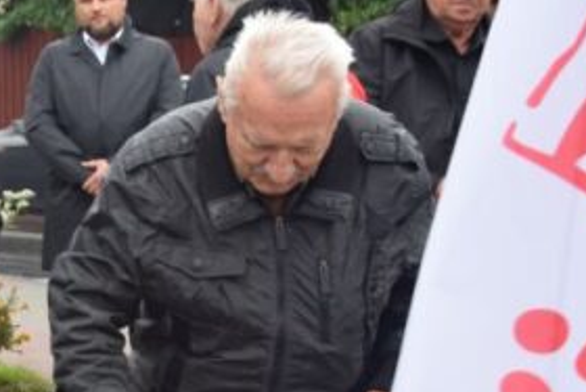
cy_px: 266
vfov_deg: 11.9
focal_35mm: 115
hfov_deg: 17.2
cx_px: -59
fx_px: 1873
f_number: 5
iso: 400
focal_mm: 28
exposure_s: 1/100
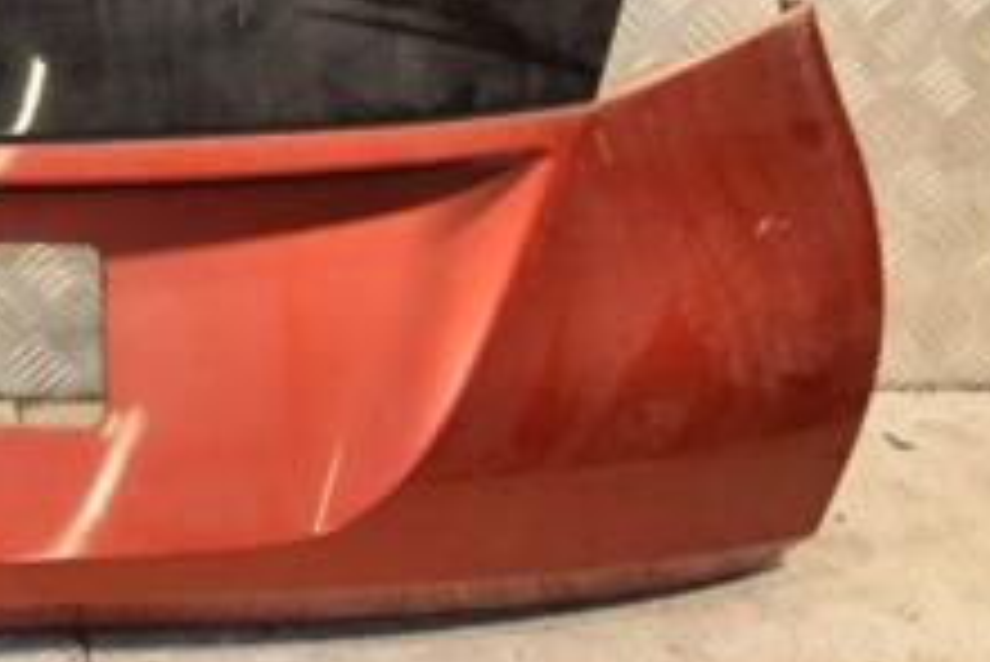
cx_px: -266
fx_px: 2477
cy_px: 171
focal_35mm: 90
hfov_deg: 20.8
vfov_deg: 15.2
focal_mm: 22
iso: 800
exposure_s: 1/200
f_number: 5
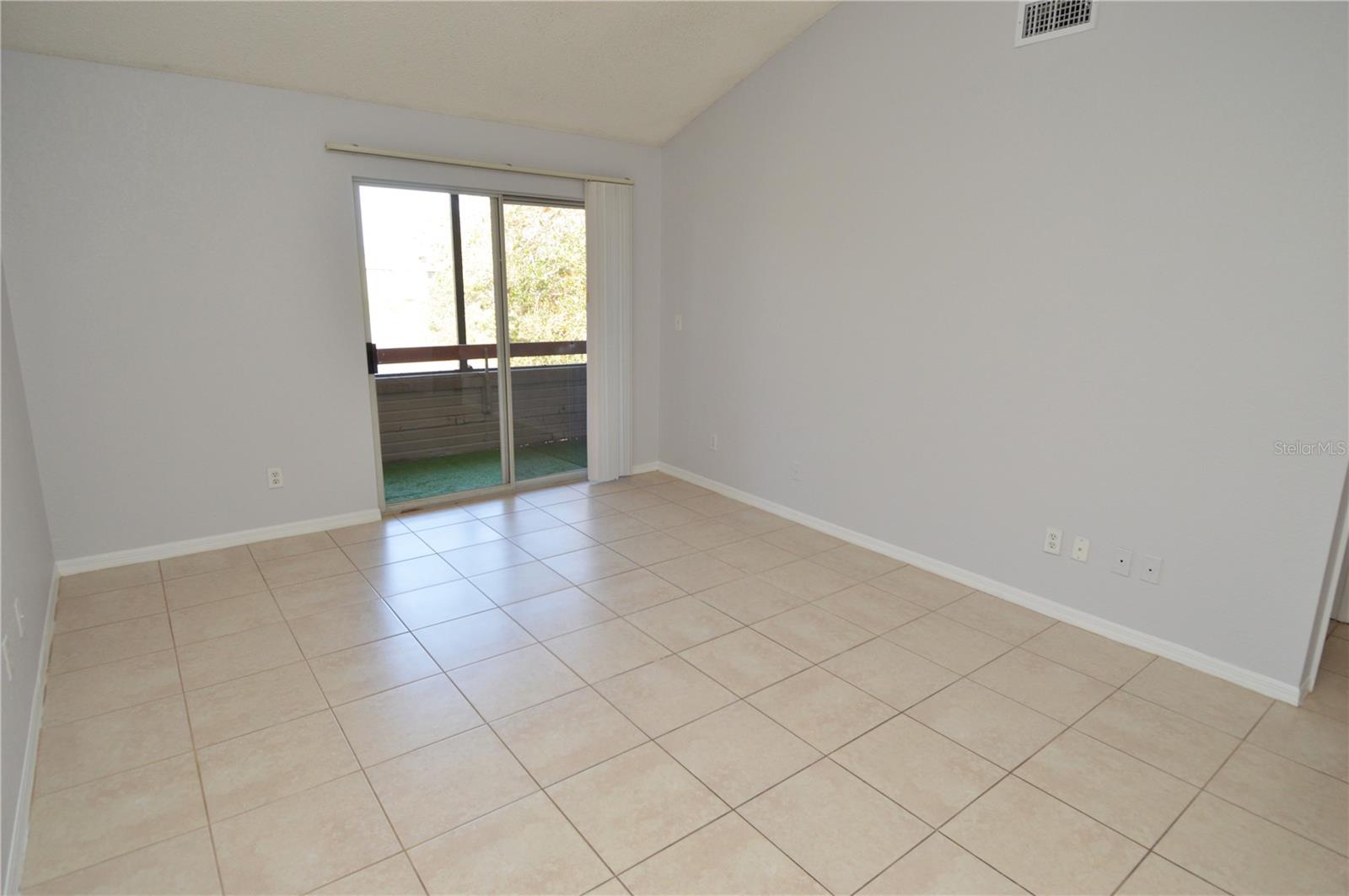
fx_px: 674
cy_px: 448
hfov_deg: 90.1
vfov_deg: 67.3
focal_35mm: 18
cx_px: 674
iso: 400
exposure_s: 1/80
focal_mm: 12
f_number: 4.5
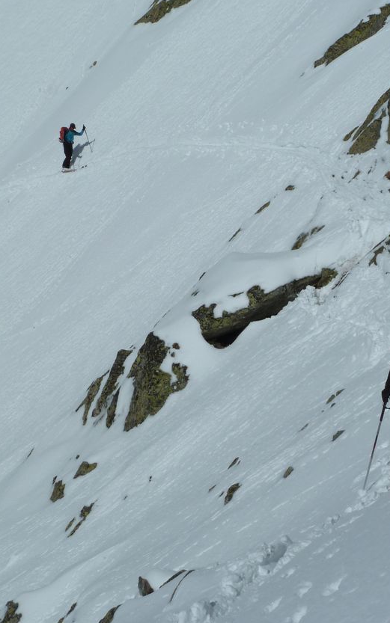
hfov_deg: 22.7
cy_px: 310
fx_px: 969
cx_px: 257
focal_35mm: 57
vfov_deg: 35.7
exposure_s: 1/2000
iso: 80
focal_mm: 6.5
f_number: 6.3
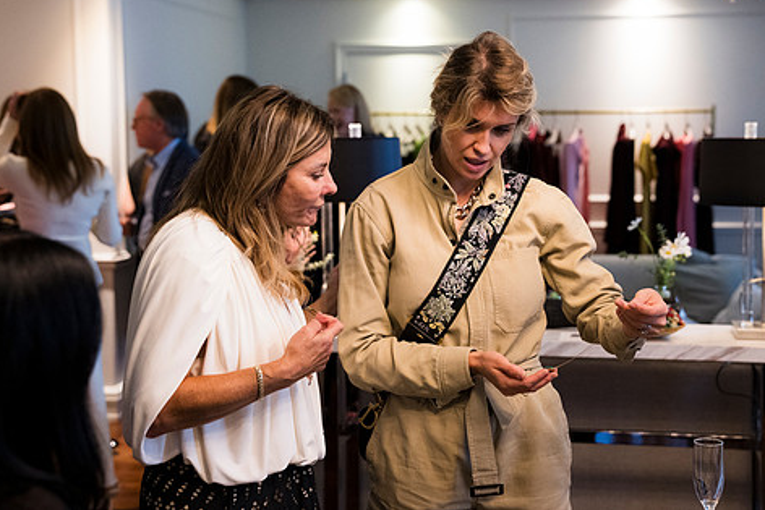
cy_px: 198
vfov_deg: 23.0
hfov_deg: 33.8
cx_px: 447
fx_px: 1254
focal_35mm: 59
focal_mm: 48
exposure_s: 1/160
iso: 2200
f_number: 3.2
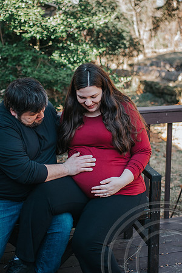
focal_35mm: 52
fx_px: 398
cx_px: 87
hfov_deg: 25.8
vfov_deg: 37.9
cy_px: 136
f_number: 2
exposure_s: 1/1250
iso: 640
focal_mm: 35
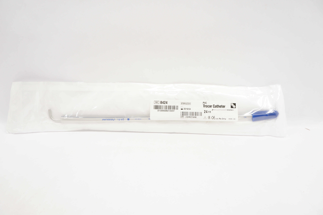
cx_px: 162
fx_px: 242
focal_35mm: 27
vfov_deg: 47.8
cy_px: 108
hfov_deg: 67.4
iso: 400
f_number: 5.6
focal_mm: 18
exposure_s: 1/60
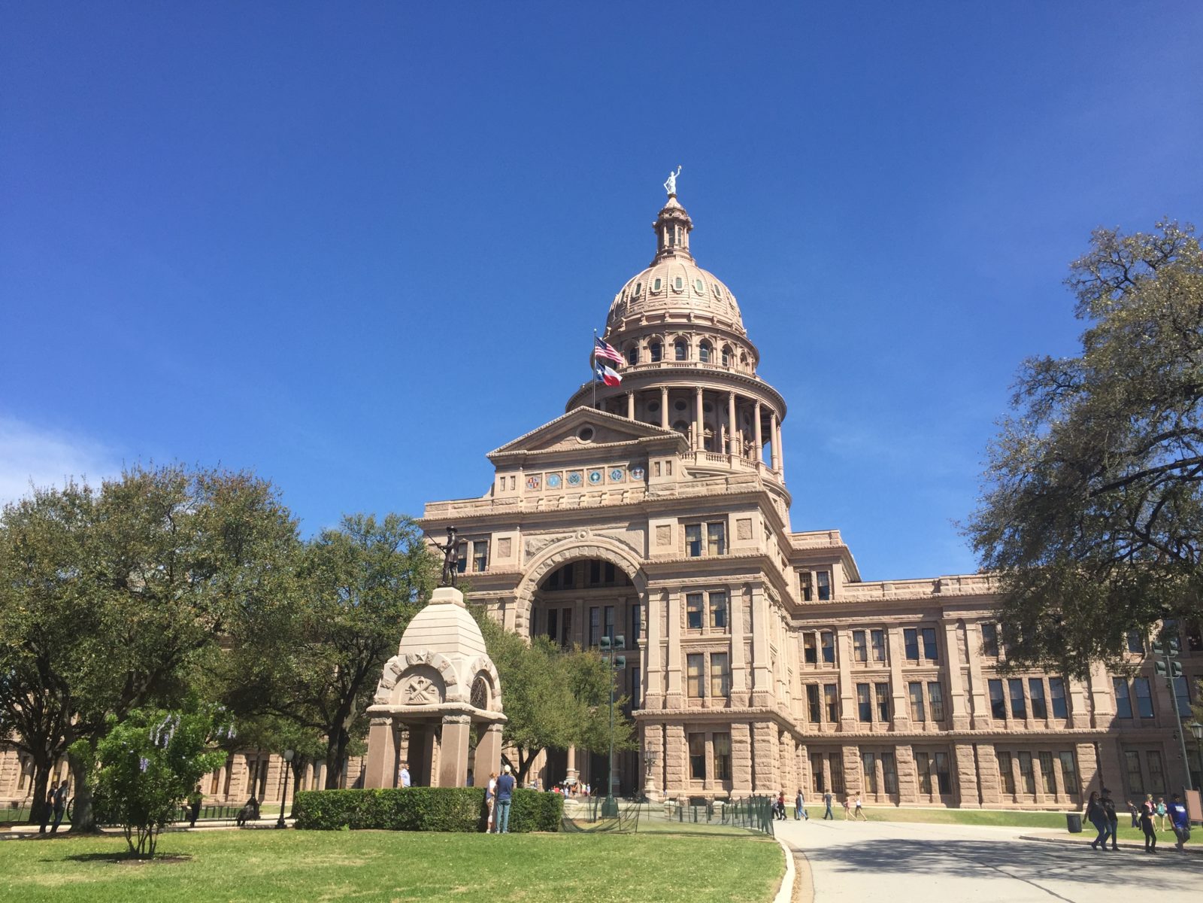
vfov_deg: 48.2
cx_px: 602
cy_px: 452
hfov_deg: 61.7
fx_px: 1008
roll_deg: -3.0
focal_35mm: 29
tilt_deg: +19.0
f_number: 2.2
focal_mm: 4.15
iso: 32
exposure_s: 1/1883
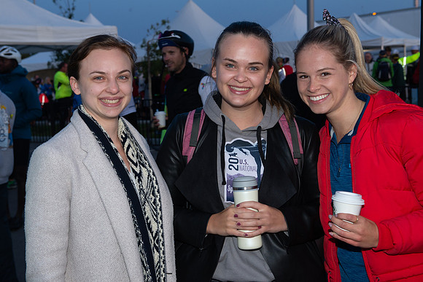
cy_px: 141
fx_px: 682
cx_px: 212
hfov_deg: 34.5
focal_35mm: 58
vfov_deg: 23.4
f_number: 8
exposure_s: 1/80
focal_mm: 58
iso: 640
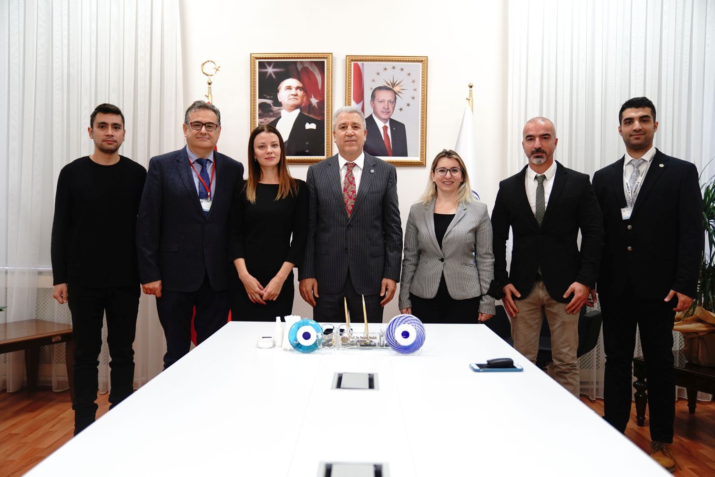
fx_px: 596
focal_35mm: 30
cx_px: 358
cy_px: 238
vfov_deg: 43.6
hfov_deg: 61.9
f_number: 2.8
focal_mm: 30
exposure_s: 1/100
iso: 1000
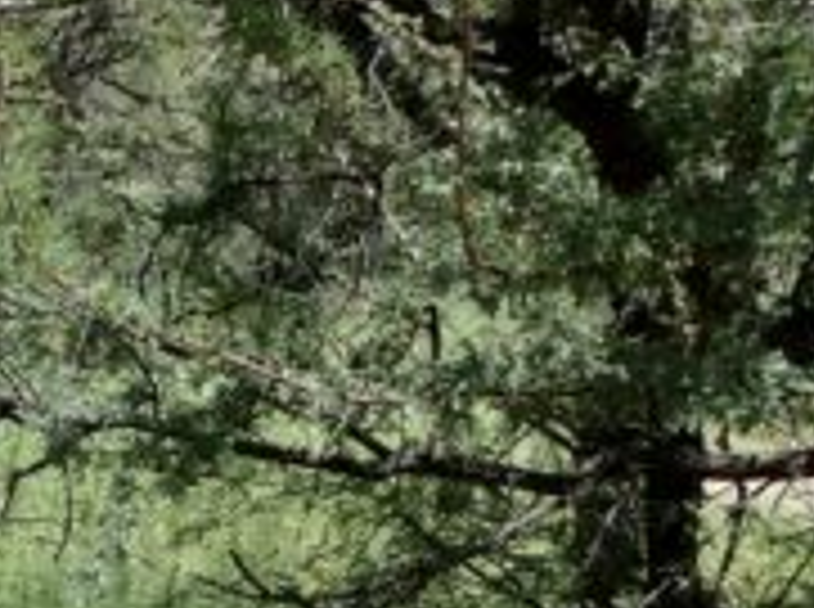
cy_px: 799
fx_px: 2183
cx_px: -378
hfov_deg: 18.8
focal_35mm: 93
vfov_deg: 15.1
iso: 80
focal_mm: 4.3
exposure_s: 1/800
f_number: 3.3
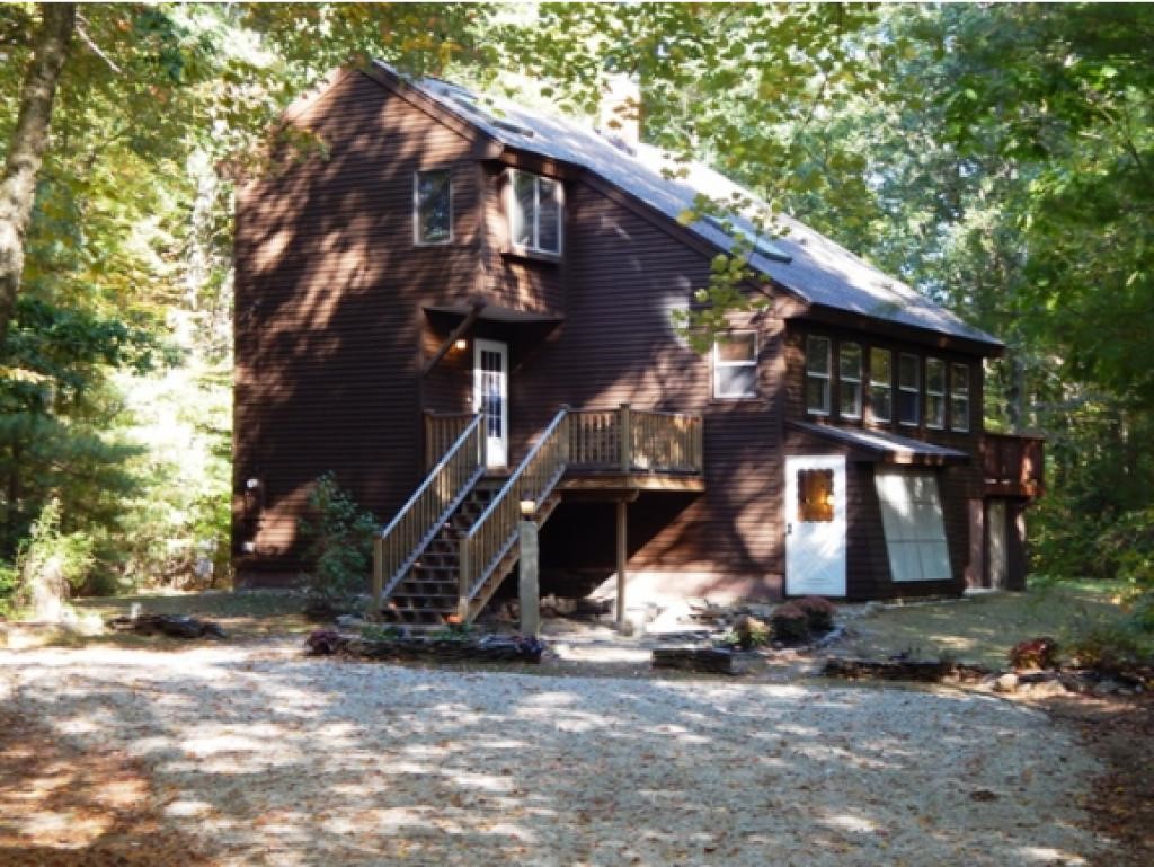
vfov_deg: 24.0
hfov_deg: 31.7
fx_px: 2035
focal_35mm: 61
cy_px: 434
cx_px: 577
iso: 125
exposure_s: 1/60
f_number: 4
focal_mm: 10.9
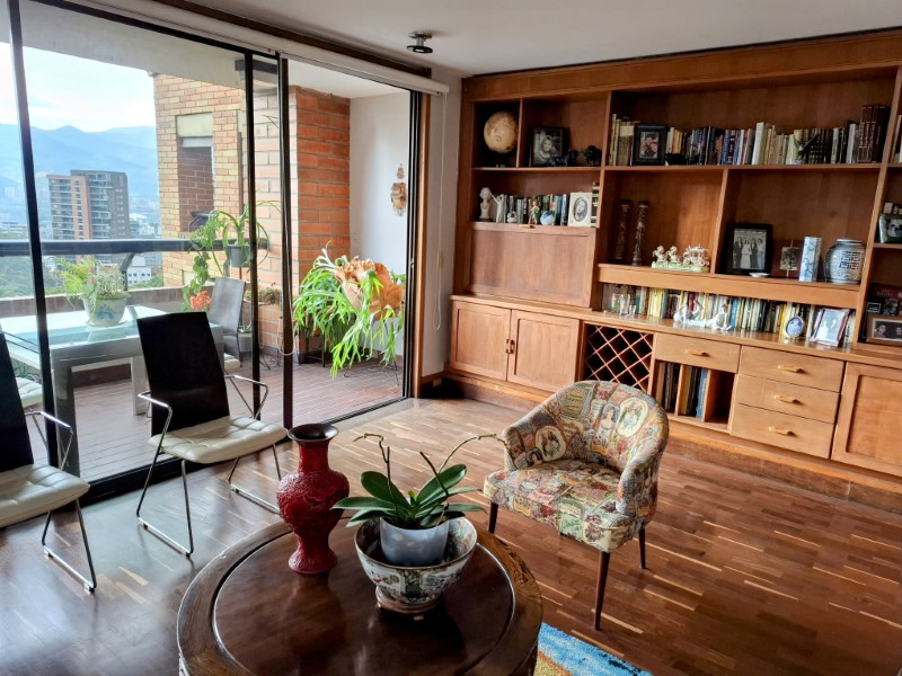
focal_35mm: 23
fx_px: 599
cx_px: 451
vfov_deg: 58.9
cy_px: 338
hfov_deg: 73.9
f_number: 1.8
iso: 250
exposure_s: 1/120
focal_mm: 5.54
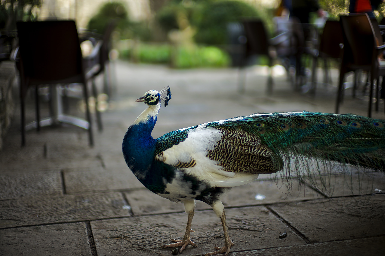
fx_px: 535
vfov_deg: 27.0
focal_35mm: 50
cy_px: 128
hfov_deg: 39.6
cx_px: 192
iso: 50
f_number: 1.4
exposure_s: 1/640
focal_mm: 50
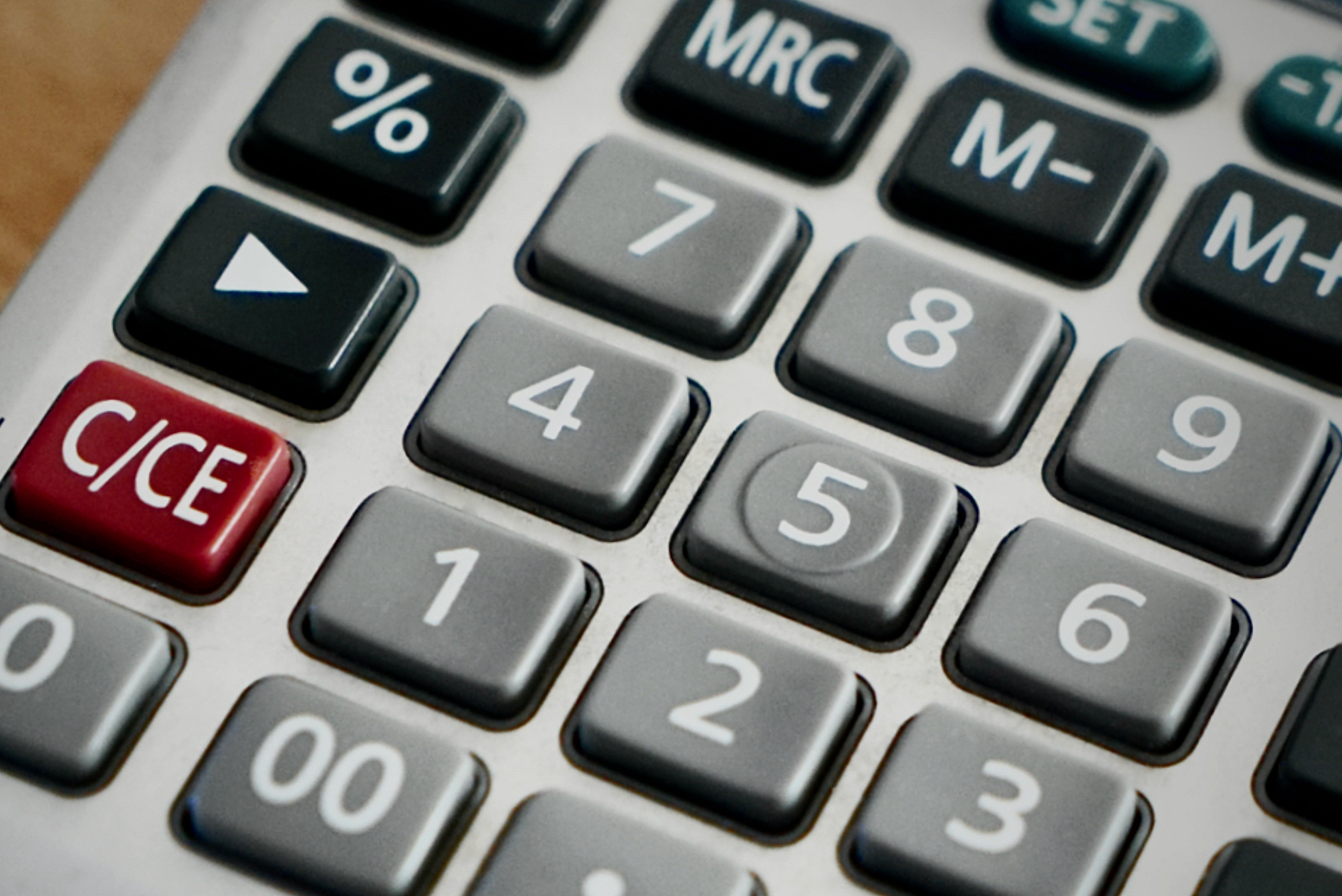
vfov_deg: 14.7
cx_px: 580
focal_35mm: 93
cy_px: 570
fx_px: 3468
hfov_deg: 21.9
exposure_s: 1/160
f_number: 4
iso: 2000
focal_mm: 70
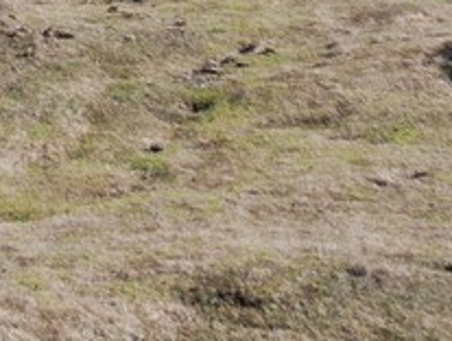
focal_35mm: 168
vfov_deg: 8.1
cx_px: -159
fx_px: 2197
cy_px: -491
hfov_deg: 11.4
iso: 200
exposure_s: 1/1600
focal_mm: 17
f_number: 3.7
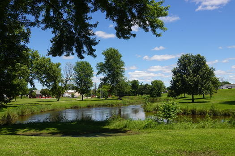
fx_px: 222
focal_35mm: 34
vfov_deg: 38.9
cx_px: 118
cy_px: 78
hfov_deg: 55.8
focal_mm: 12.76
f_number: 5.6
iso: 100
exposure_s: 1/400
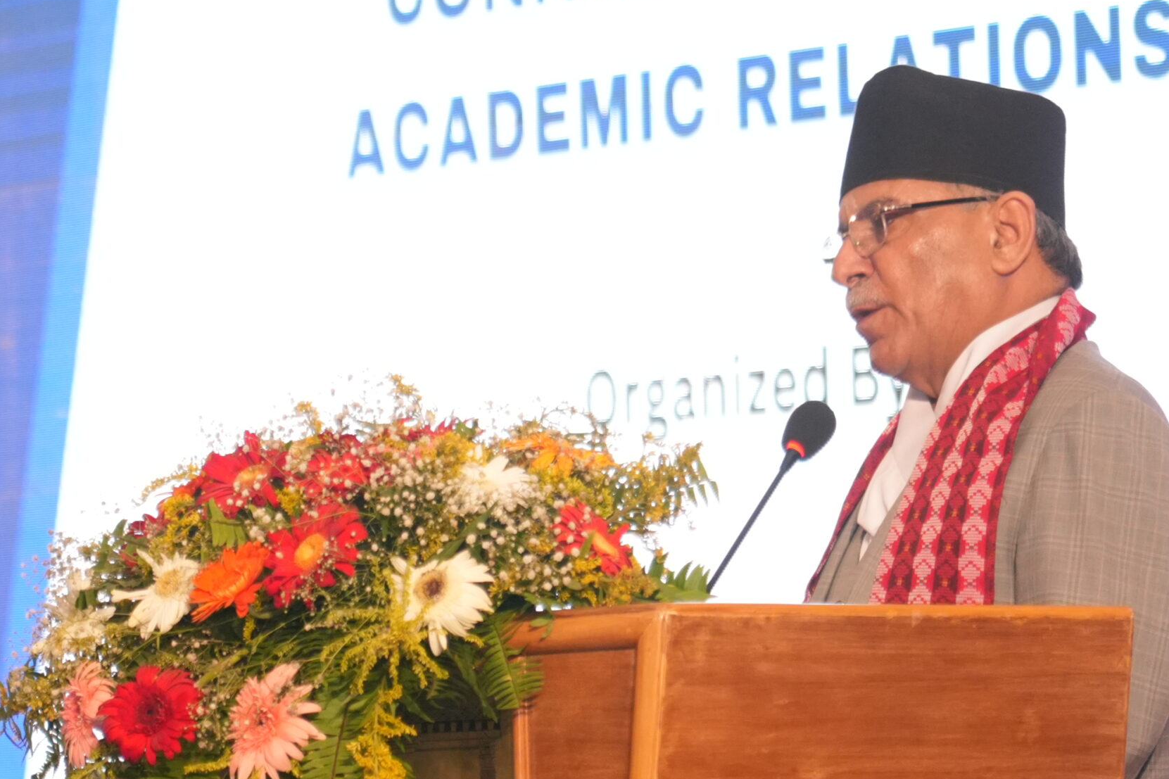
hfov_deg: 8.5
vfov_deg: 5.7
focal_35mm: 242
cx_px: 685
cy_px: 343
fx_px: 7857
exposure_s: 1/125
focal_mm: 105
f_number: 4
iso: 3200
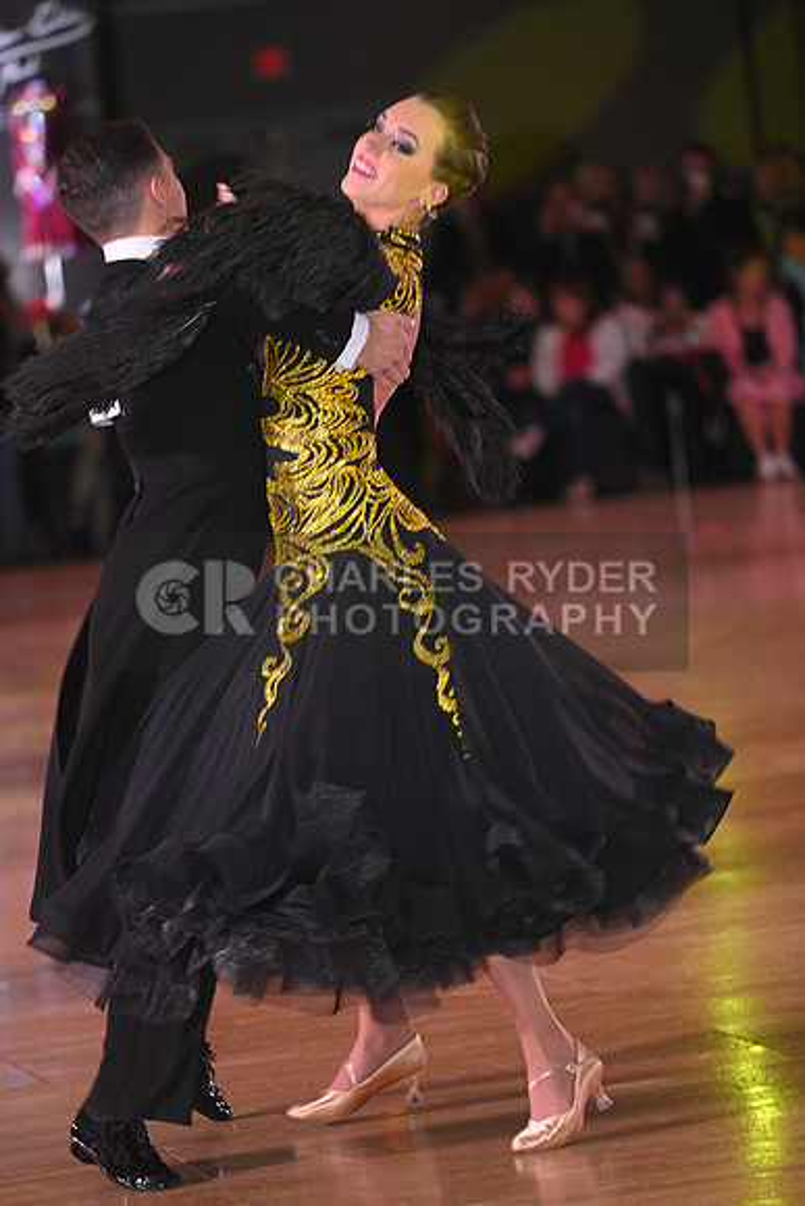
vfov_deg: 10.3
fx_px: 6704
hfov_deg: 6.9
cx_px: 402
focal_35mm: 200
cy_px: 603
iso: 2000
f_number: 4.5
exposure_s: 1/200
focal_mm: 200
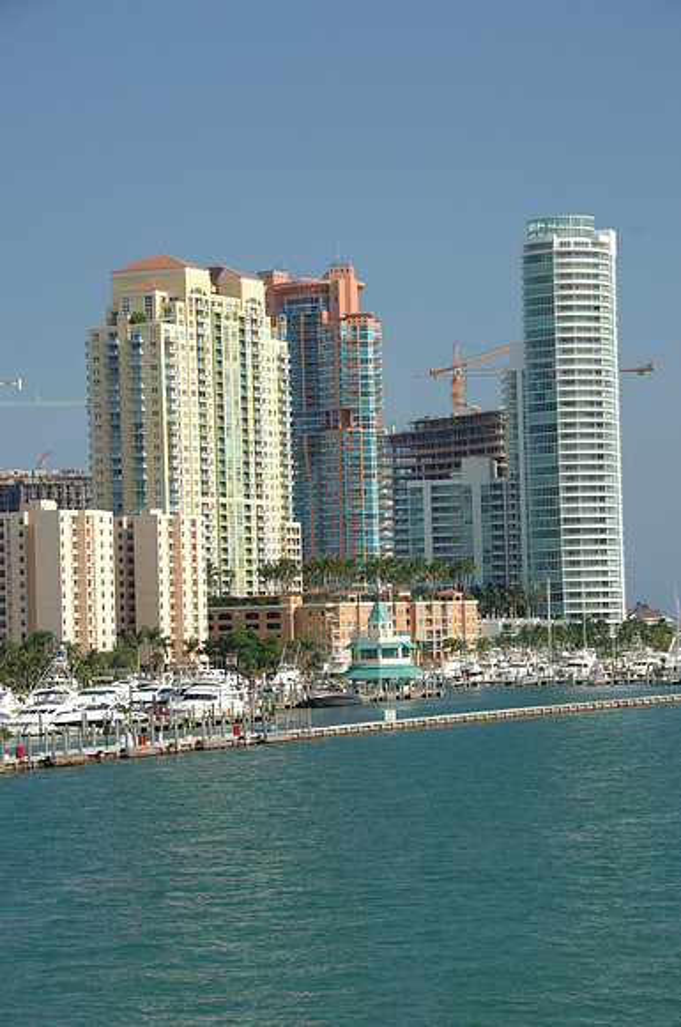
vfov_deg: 19.5
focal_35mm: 105
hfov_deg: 13.0
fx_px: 2988
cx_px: 340
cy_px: 514
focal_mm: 70
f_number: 8.5
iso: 100
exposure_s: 1/320
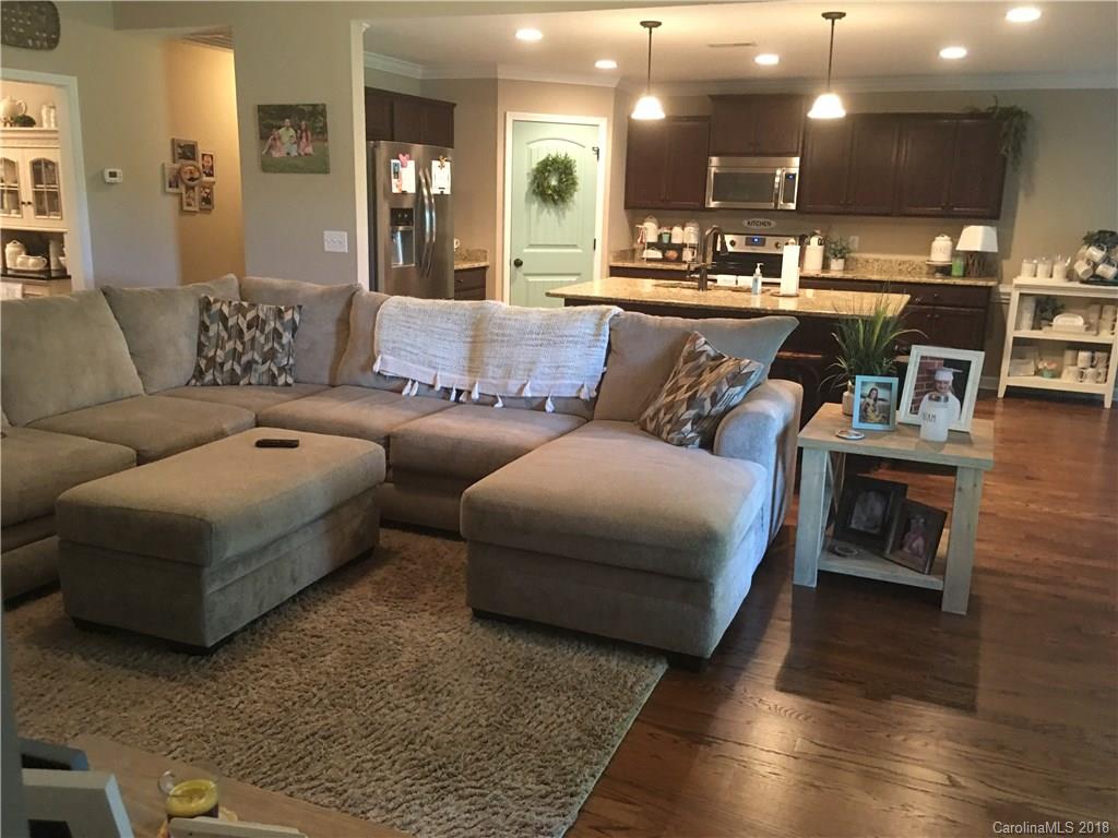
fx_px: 937
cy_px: 419
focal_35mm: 29
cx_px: 559
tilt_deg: -10.2
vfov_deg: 48.2
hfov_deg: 61.7
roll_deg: -1.6
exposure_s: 1/4
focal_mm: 4.15
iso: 64
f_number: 2.2
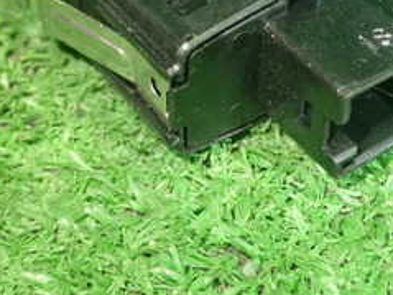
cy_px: -16
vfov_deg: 14.1
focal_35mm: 103
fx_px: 1169
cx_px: 186
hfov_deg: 19.1
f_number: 2.8
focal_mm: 7.31
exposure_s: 1/40
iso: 500
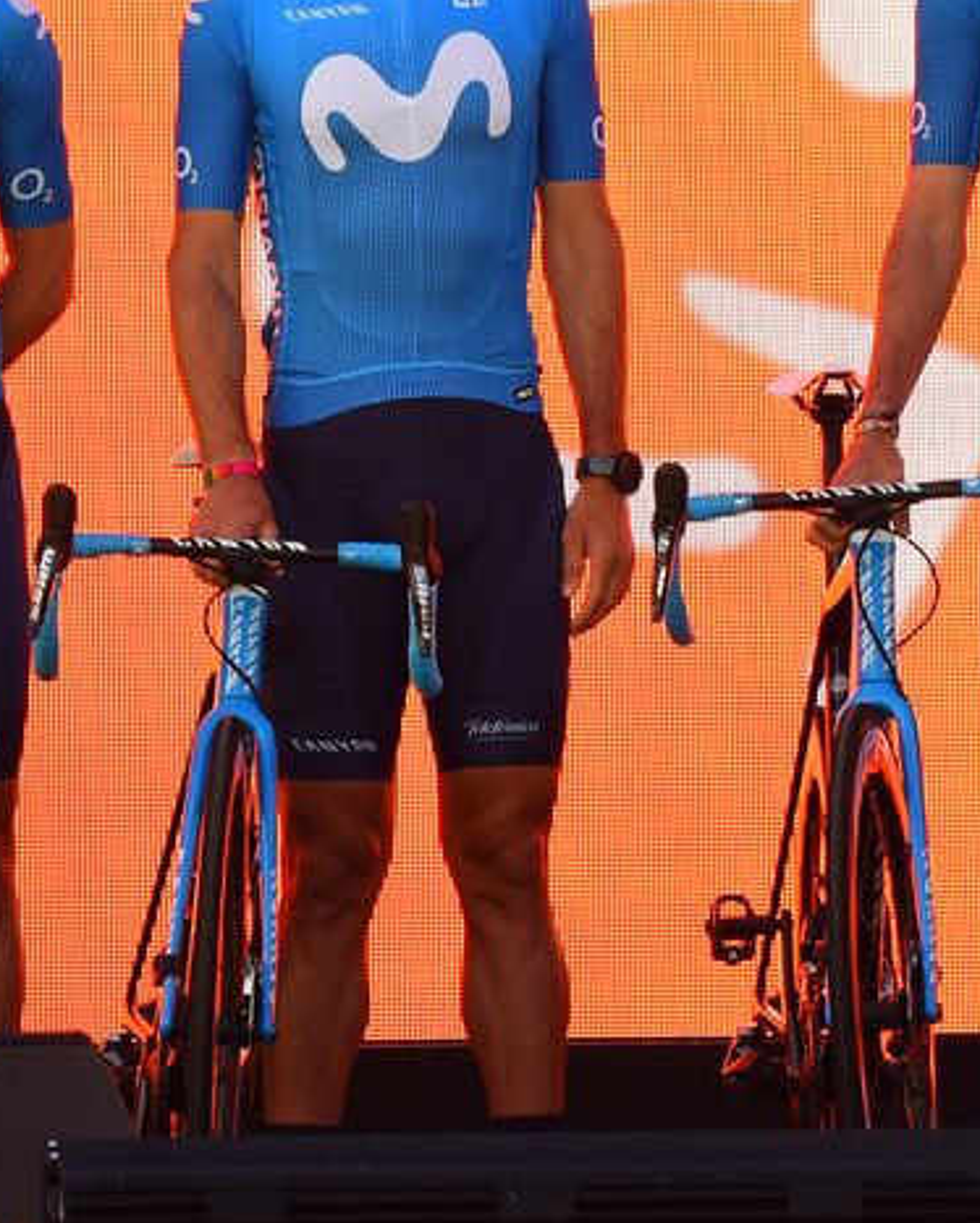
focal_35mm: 1028
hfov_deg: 1.5
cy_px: 338
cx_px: 506
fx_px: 37246
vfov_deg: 1.9
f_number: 5.6
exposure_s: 1/800
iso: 2000
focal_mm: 400
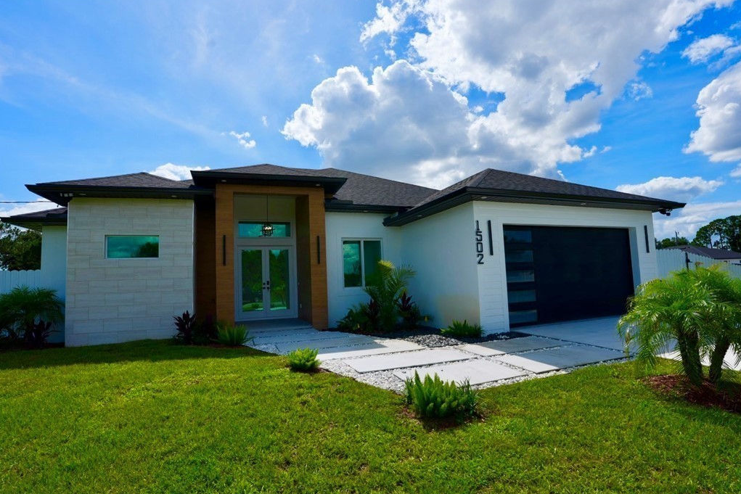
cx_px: 364
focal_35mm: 17
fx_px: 350
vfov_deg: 70.4
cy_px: 256
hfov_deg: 93.3
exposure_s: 1/400
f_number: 8
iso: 100
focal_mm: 16
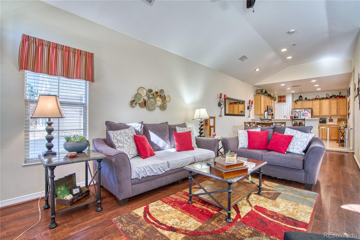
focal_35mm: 16
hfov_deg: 96.7
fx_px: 160
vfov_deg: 73.7
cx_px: 180
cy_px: 120
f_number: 4
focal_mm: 16
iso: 500
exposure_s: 1/60
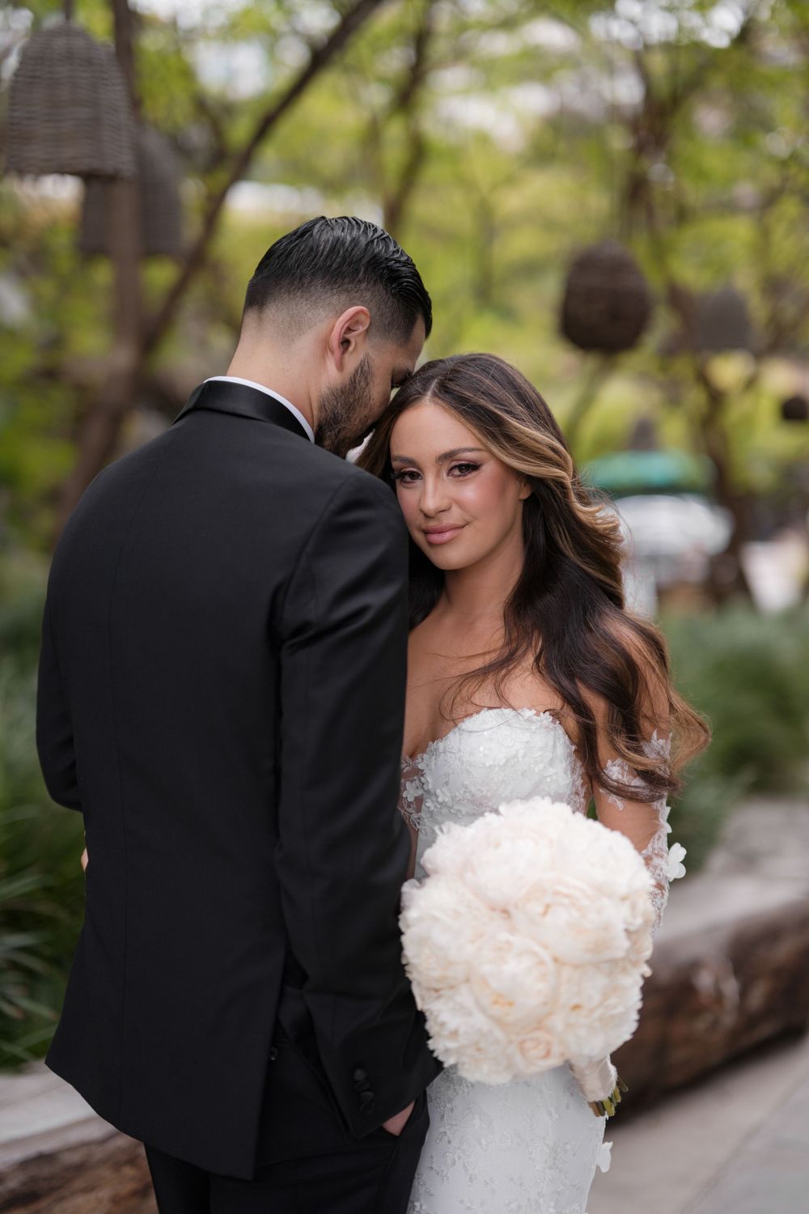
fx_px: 1685
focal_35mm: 50
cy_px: 607
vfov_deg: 39.6
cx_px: 404
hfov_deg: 27.0
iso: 200
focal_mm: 50
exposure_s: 1/2500
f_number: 1.4
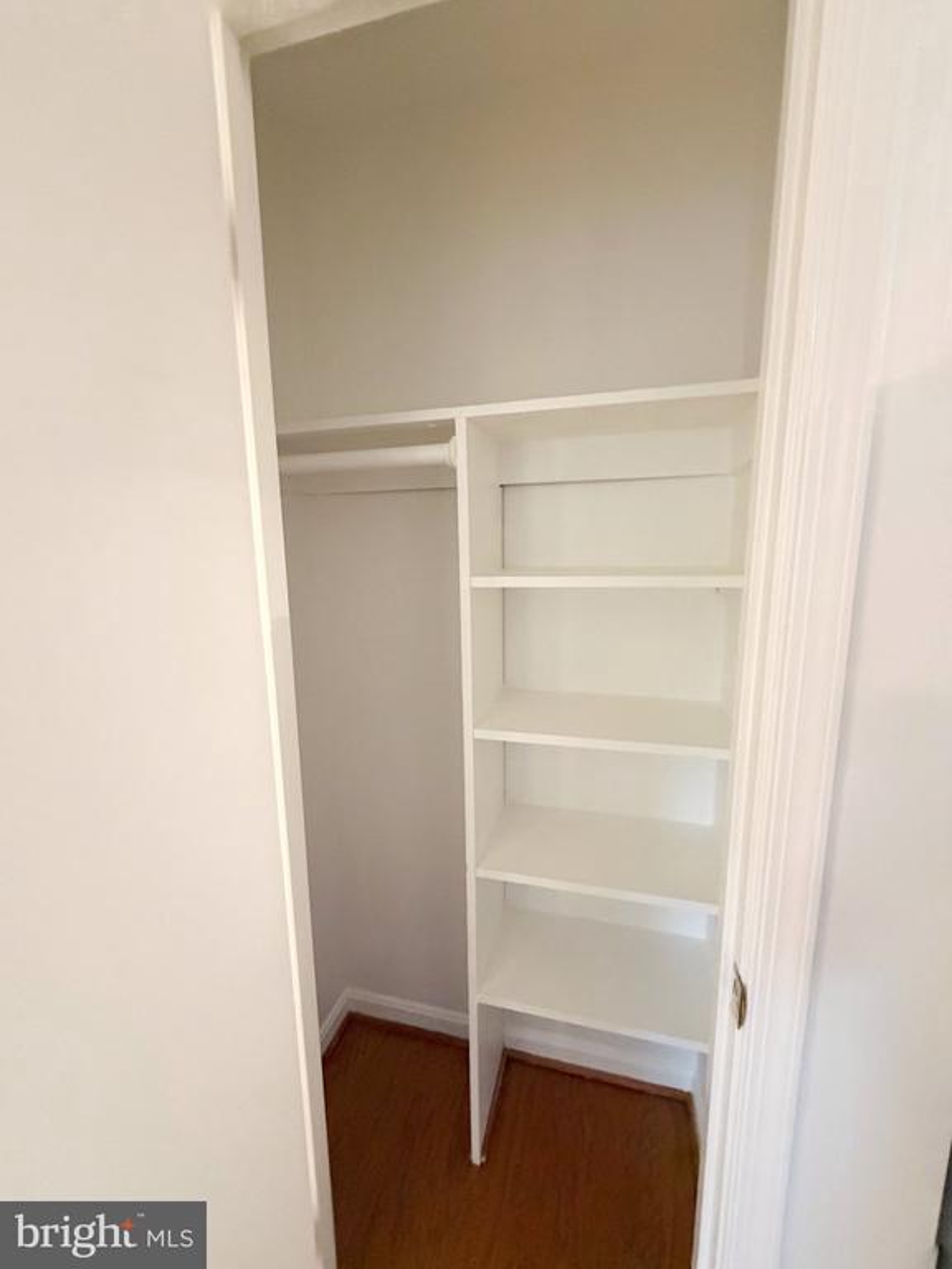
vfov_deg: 102.1
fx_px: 513
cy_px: 634
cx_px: 476
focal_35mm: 14
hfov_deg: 85.7
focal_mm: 2.22
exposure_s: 1/60
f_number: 2.2
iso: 800
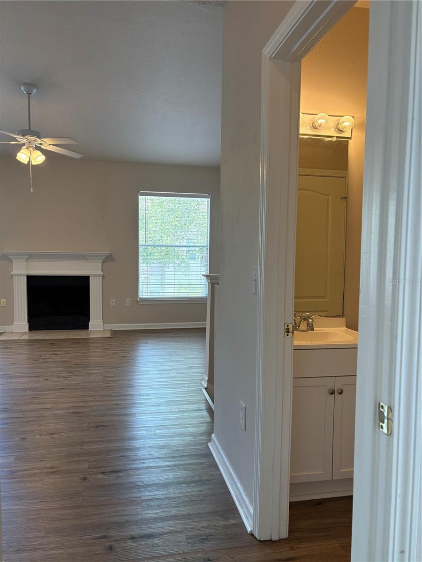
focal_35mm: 26
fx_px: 423
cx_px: 211
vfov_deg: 67.3
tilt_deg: -2.9
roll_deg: -1.1
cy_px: 281
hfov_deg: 53.1
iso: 125
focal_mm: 5.96
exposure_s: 1/183
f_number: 1.6
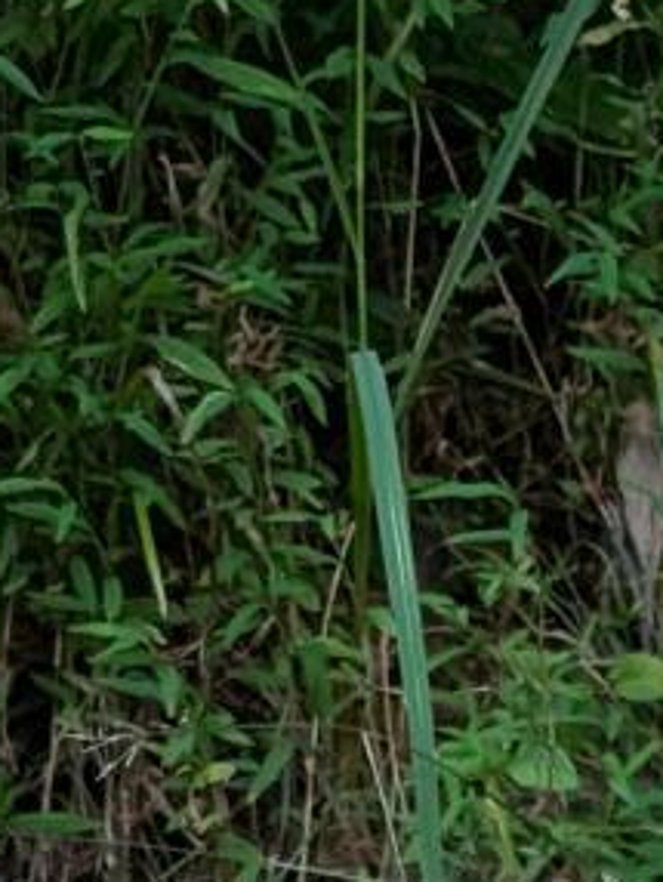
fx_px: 4284
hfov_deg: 8.4
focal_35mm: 168
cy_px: 2159
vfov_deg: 10.1
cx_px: 1294
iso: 492
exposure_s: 1/597
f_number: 1.68
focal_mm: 6.9
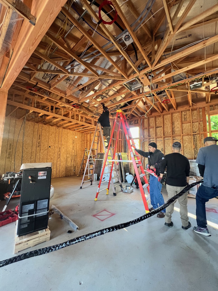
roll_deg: -1.6
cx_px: 109
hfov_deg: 89.9
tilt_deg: +5.0
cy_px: 146
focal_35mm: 13
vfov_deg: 106.2
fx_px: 109
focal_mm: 1.57
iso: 250
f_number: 1.8
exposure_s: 1/85
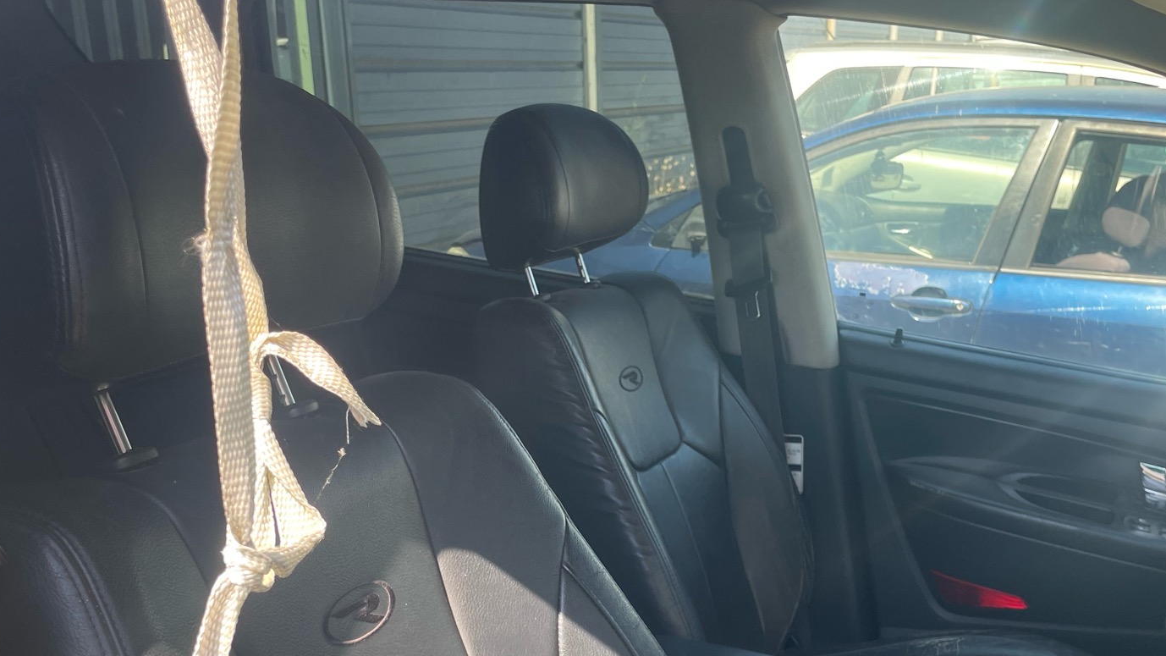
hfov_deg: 54.0
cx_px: 586
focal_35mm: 37
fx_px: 1144
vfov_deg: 31.5
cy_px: 476
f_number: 1.6
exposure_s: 1/394
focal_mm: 4.2
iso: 32
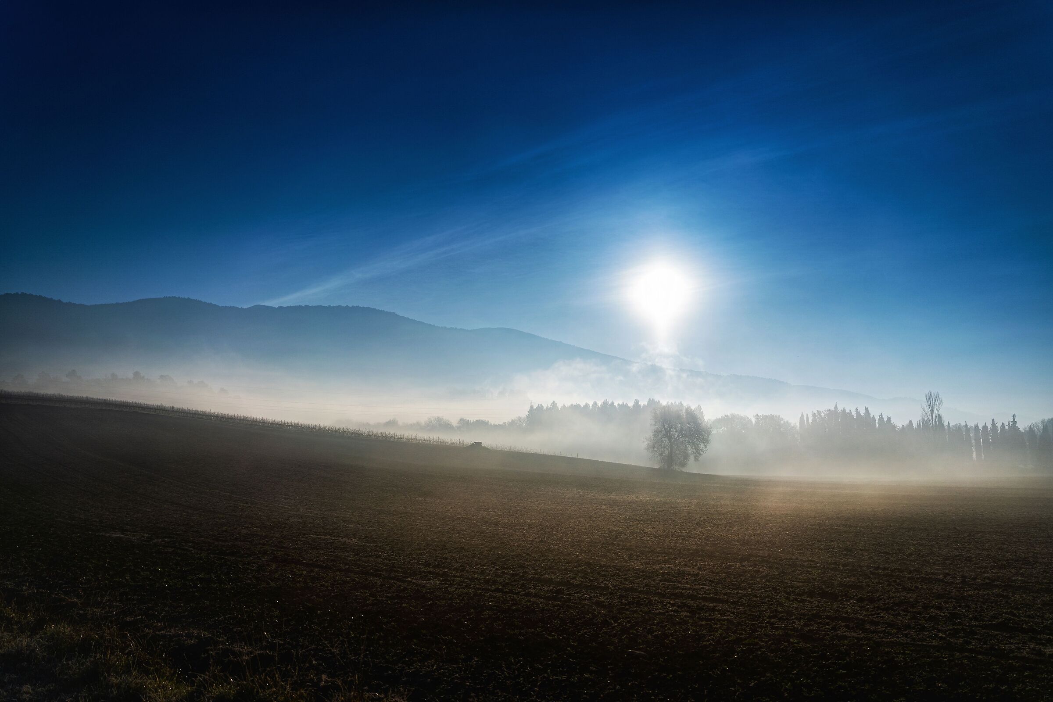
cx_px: 526
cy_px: 351
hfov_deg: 54.4
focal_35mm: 35
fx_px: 1024
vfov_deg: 37.9
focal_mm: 35
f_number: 2.8
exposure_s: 1/8000
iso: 100
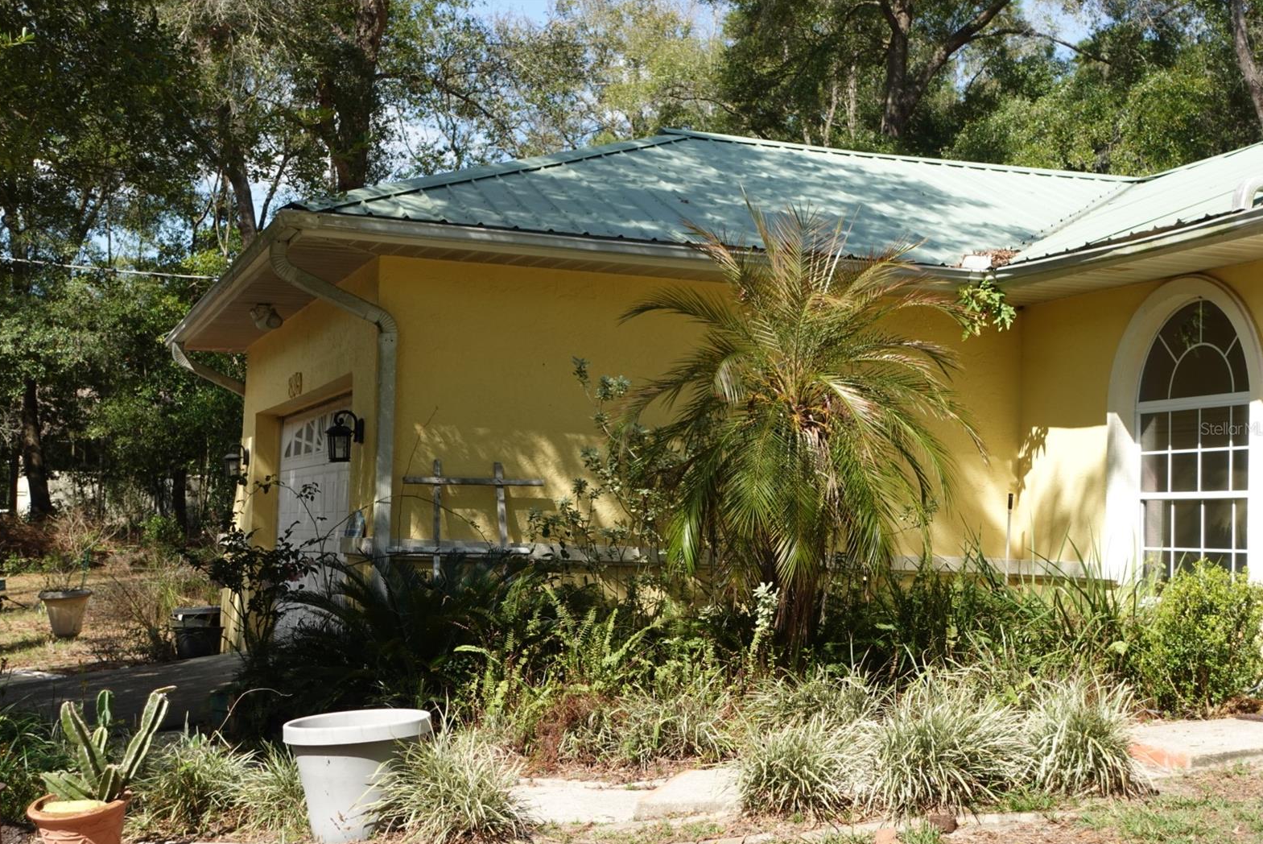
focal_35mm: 52
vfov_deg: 26.0
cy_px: 428
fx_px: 1825
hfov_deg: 38.2
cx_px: 632
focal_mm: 18.99
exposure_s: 1/500
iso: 125
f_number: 4
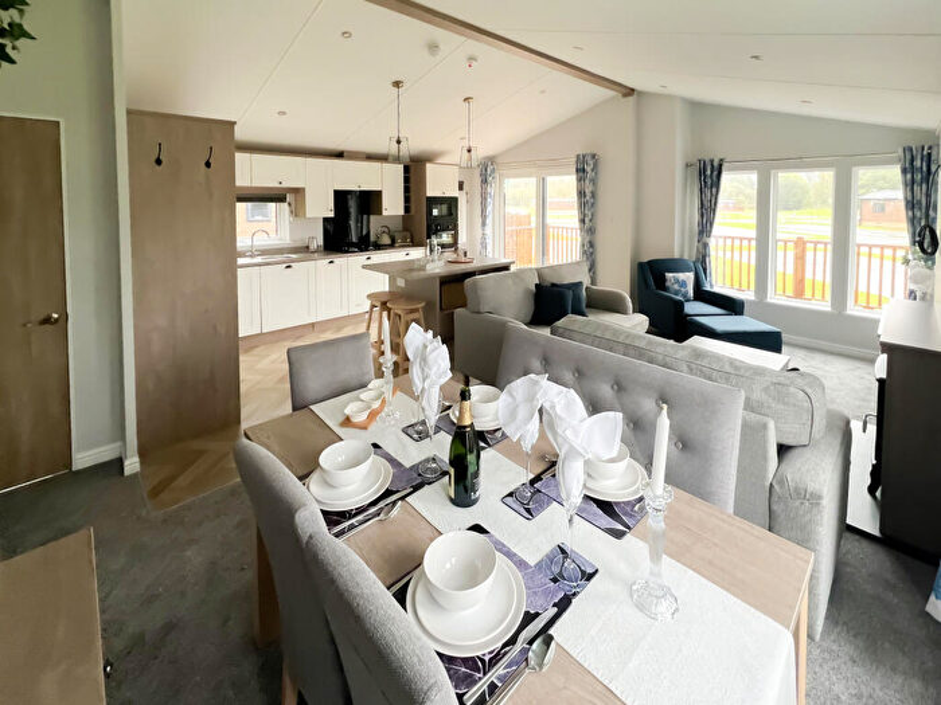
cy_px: 352
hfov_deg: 106.2
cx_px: 470
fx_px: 353
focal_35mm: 13
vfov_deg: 89.9
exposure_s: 1/99
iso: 200
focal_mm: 1.57
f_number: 1.8
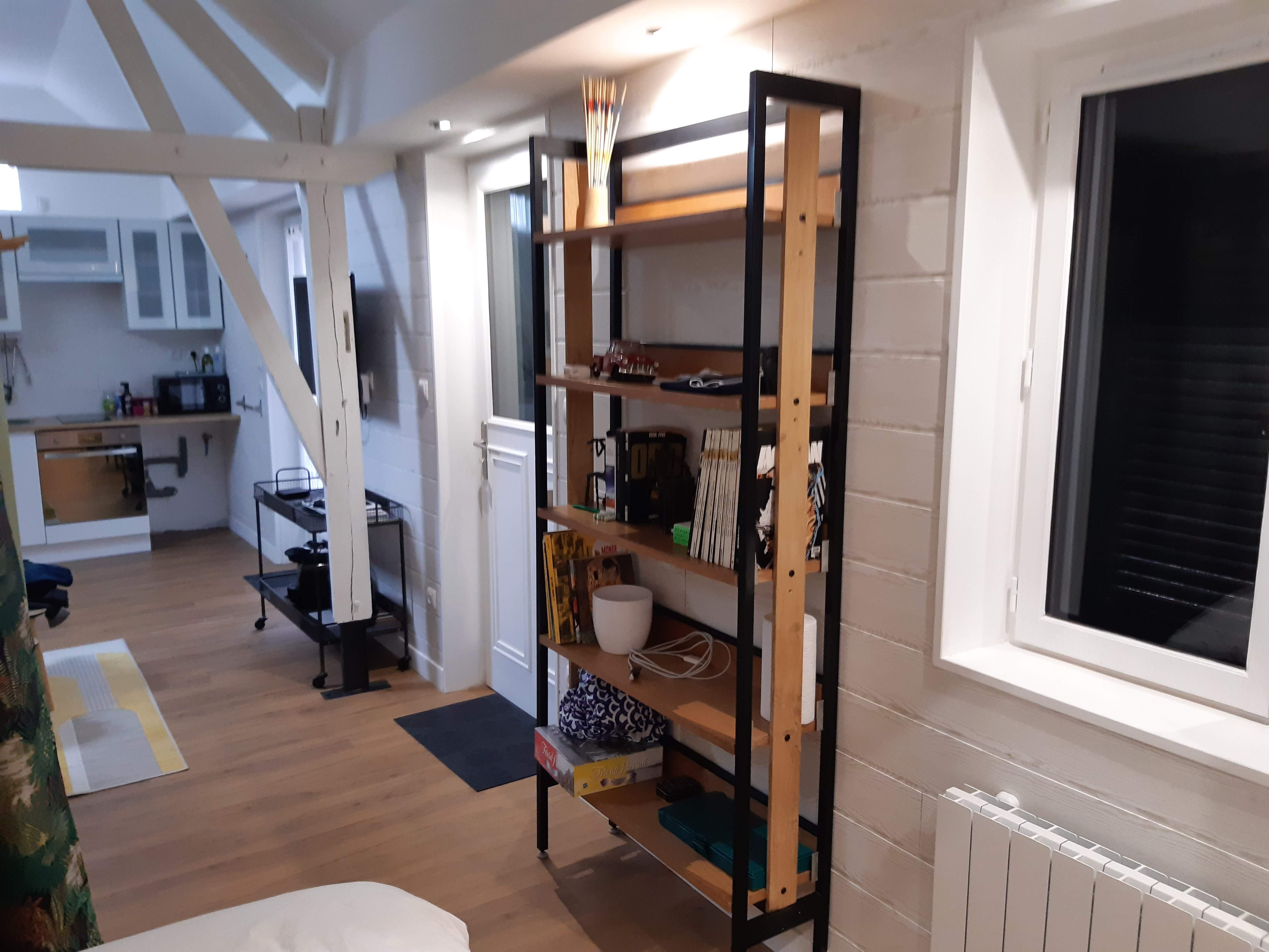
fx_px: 953
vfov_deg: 53.1
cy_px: 476
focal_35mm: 26
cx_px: 634
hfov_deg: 67.3
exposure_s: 1/50
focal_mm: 3.92
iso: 200
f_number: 1.7
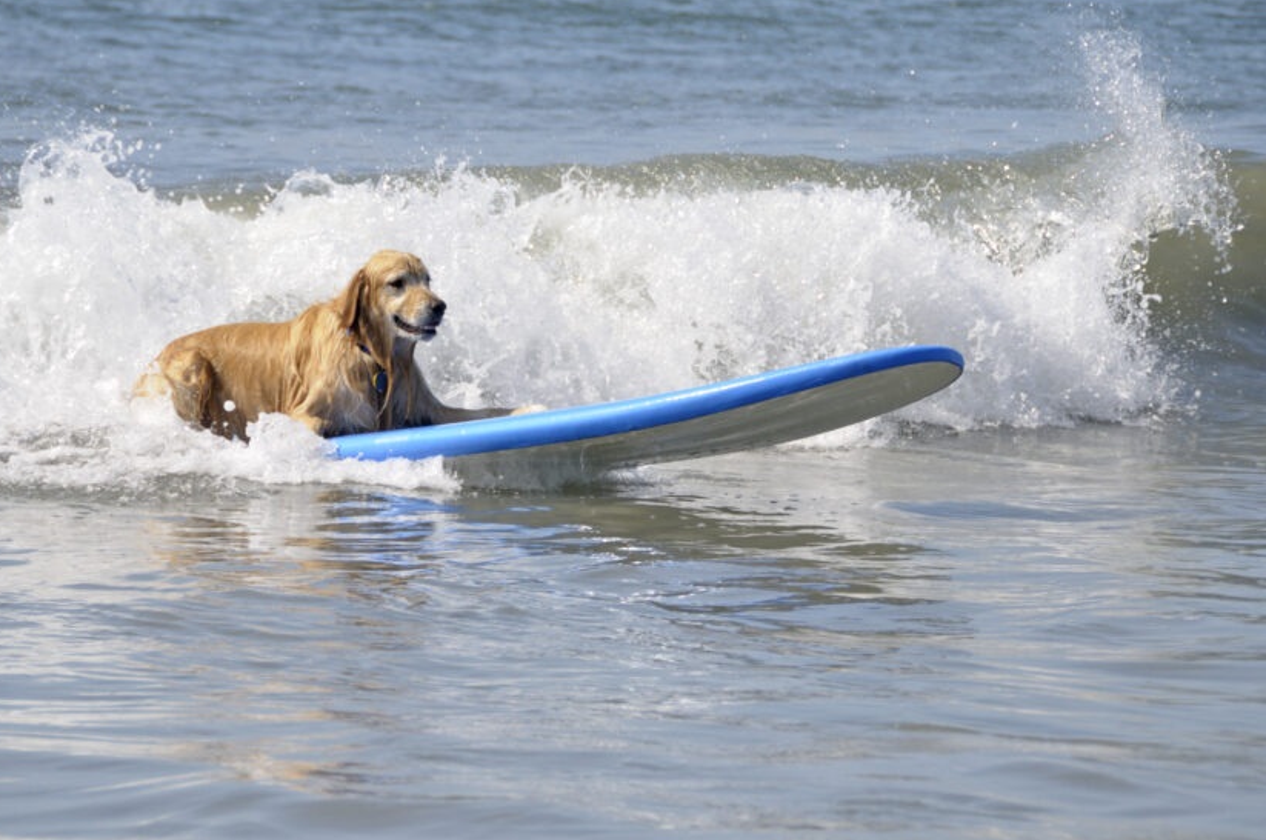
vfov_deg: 4.9
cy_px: 431
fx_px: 9831
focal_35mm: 280
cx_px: 605
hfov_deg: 7.4
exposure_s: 1/800
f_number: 7.1
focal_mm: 150
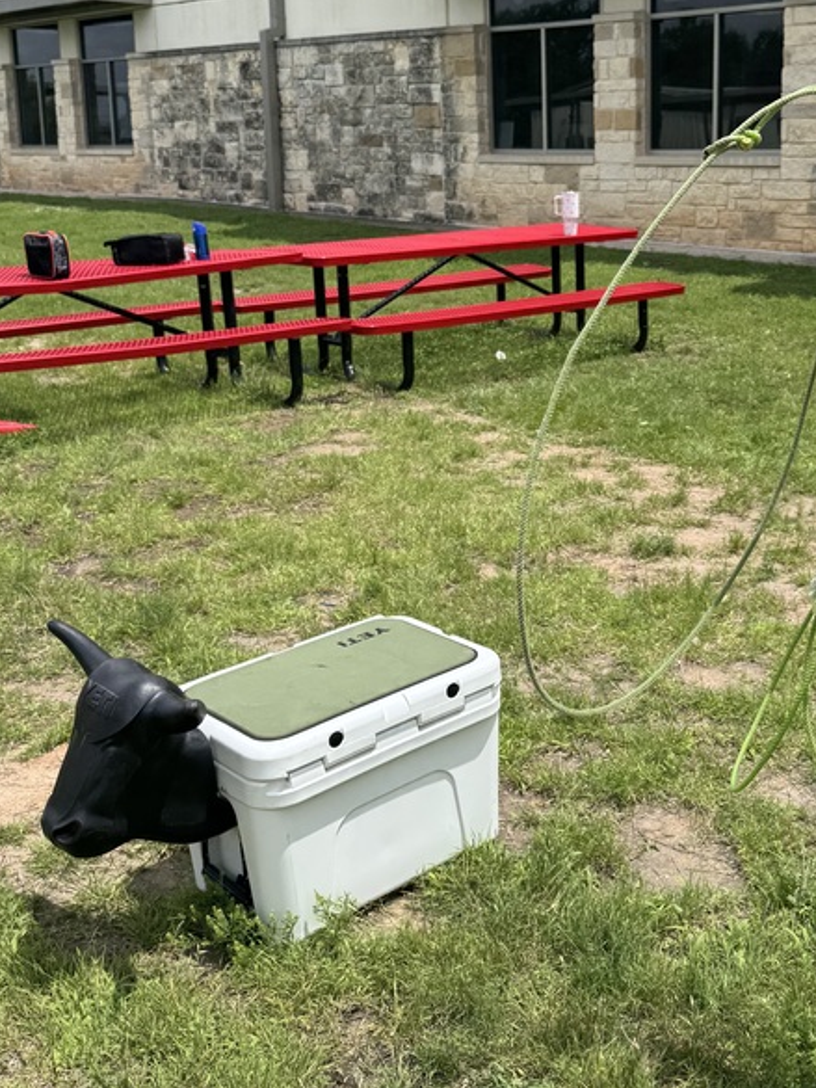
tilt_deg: -10.3
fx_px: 1320
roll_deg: +0.2
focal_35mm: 42
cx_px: 667
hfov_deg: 33.3
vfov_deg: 44.4
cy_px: 405
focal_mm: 6.76
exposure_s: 1/4310
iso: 80
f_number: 1.78
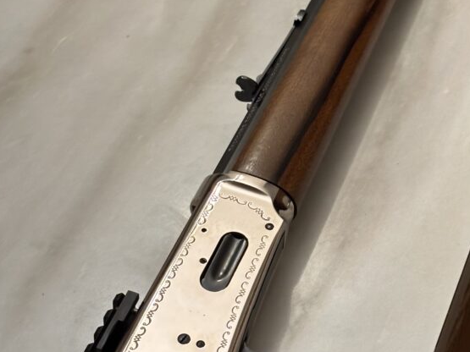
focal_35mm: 75
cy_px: 181
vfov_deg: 19.6
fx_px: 1018
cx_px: 290
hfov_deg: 25.9
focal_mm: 5.96
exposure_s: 1/60
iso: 160
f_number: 1.6
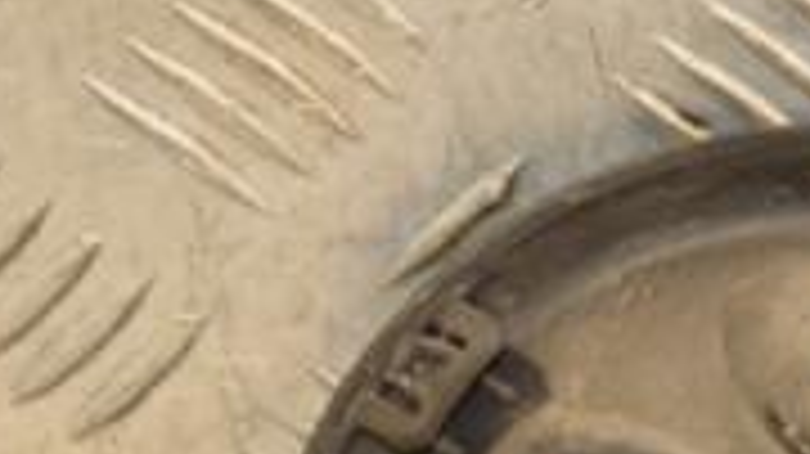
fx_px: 7856
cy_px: 638
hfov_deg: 5.9
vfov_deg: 3.3
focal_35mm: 366
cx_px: 783
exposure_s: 1/125
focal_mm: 70
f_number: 5.3
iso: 800
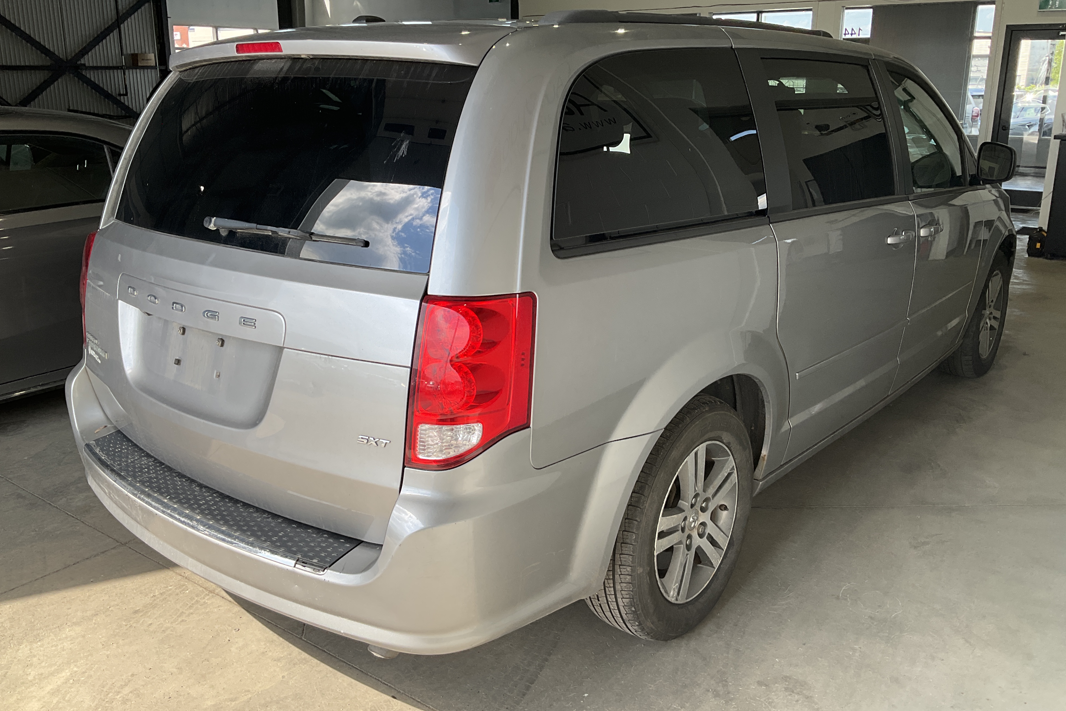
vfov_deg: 42.3
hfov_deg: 60.3
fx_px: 918
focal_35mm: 31
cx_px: 519
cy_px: 329
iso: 25
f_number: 1.8
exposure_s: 1/360
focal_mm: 3
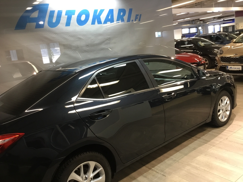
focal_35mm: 31
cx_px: 122
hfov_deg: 58.4
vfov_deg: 45.4
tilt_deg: -12.4
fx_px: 218
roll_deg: +8.6
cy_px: 91
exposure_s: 1/33
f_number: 2.4
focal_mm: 3.3
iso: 125
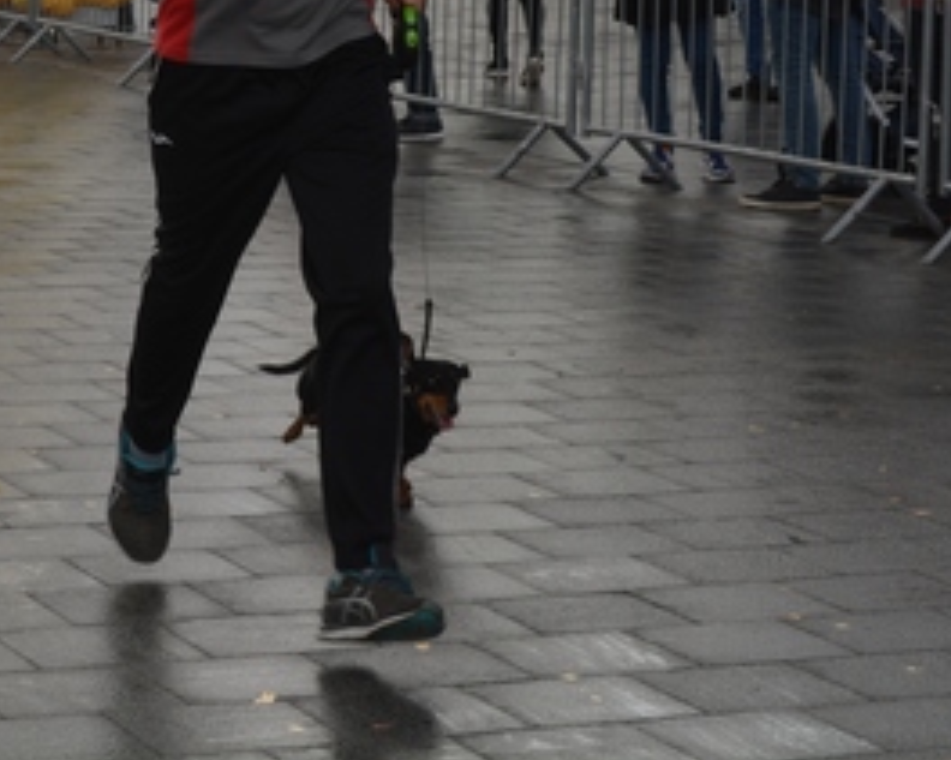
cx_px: 288
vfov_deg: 11.9
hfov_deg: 15.0
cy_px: 43
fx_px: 3601
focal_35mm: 128
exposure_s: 1/200
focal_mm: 40
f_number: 8
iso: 100
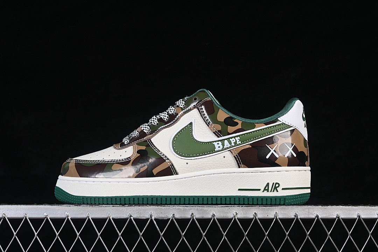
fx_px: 787
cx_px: 189
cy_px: 126
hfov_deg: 27.0
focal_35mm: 75
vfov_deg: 18.2
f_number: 8
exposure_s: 1/80
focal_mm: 50
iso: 160
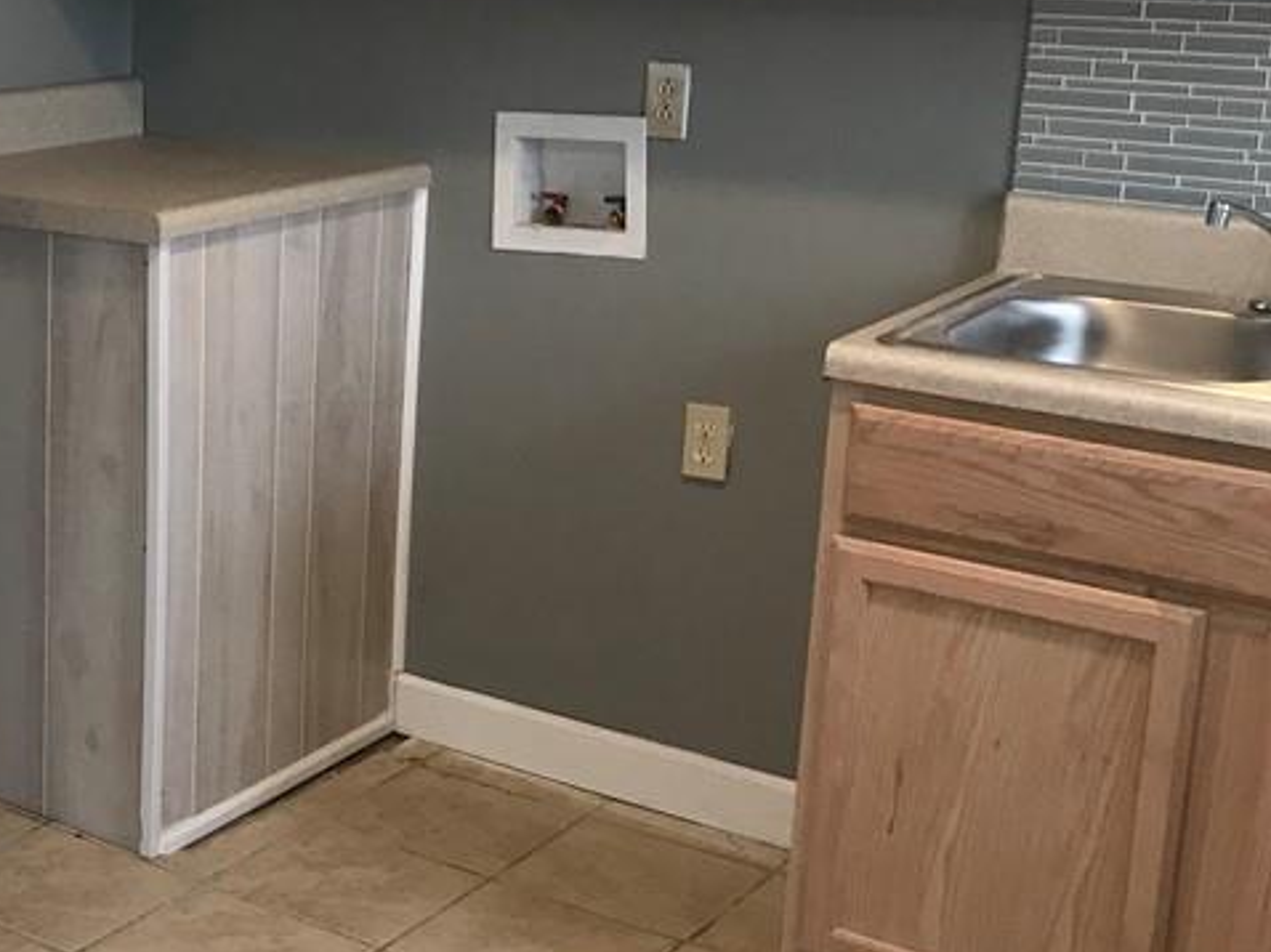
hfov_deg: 30.0
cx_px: 0
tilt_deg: -12.8
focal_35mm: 60
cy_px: 340
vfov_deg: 24.3
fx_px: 2202
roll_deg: -0.4
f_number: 1.8
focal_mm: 3.99
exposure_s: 1/20
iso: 40
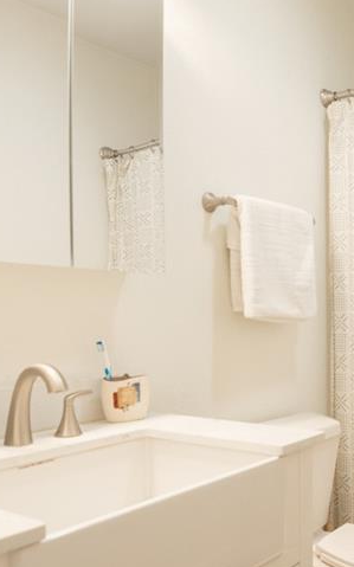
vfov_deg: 52.6
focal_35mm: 37
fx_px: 572
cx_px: 363
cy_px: 321
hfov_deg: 31.5
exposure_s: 1/160
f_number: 4.5
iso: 1000
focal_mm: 17
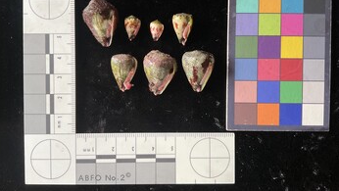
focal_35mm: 32
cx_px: 170
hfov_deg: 61.0
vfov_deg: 36.6
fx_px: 288
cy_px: 79
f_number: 1.8
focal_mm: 3
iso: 160
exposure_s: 1/60
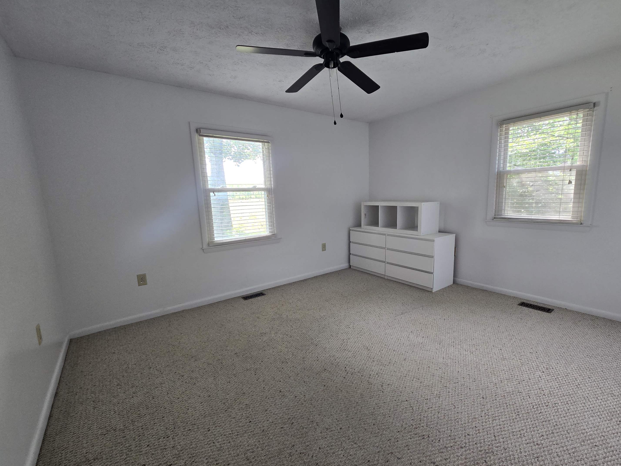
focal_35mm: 14
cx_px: 324
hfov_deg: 102.0
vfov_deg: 85.7
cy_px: 237
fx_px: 251
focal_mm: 2.2
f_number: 2.2
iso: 160
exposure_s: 1/60
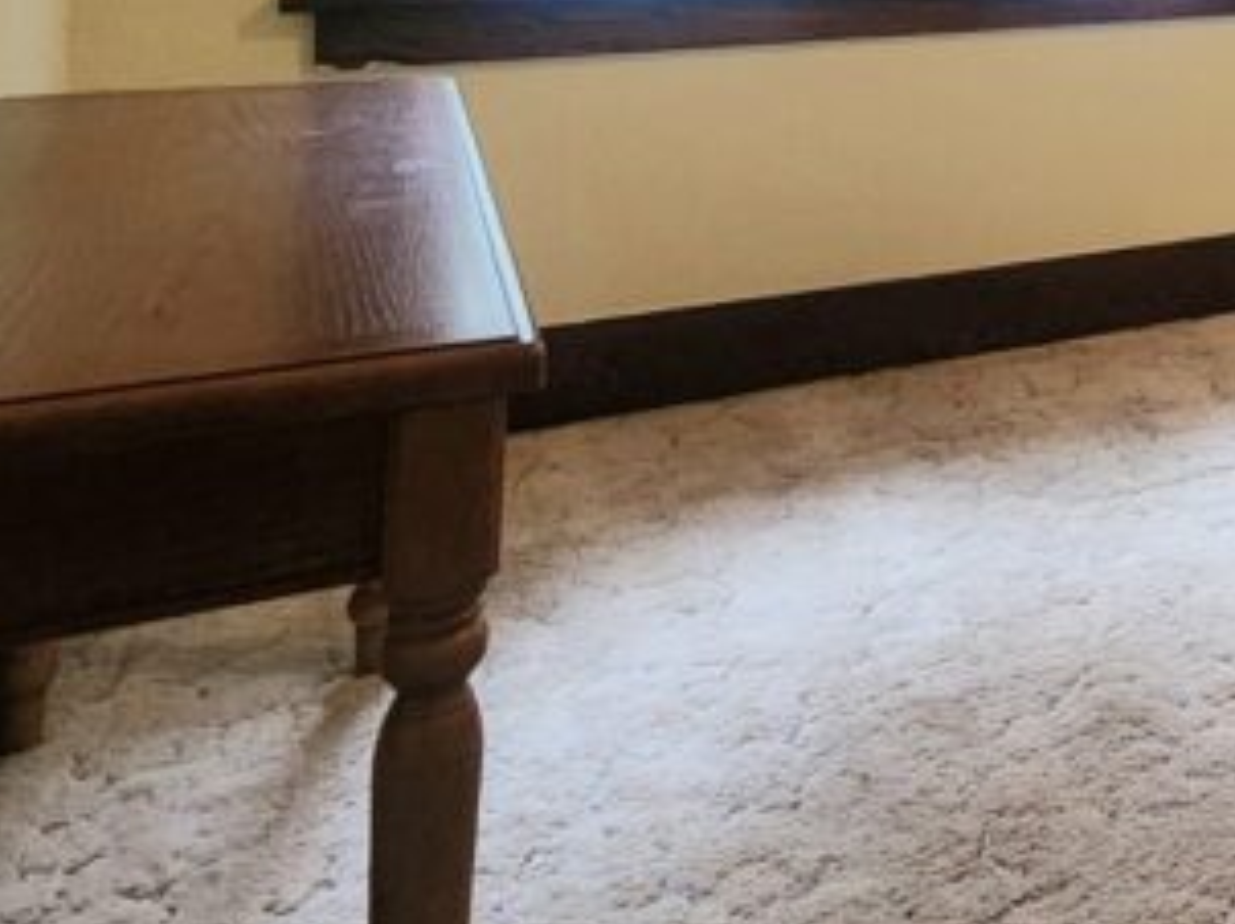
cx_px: 1720
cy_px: -233
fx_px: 1640
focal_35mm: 46
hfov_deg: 29.9
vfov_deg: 27.1
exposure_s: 1/60.2
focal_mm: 2.2
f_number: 2.2
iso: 400
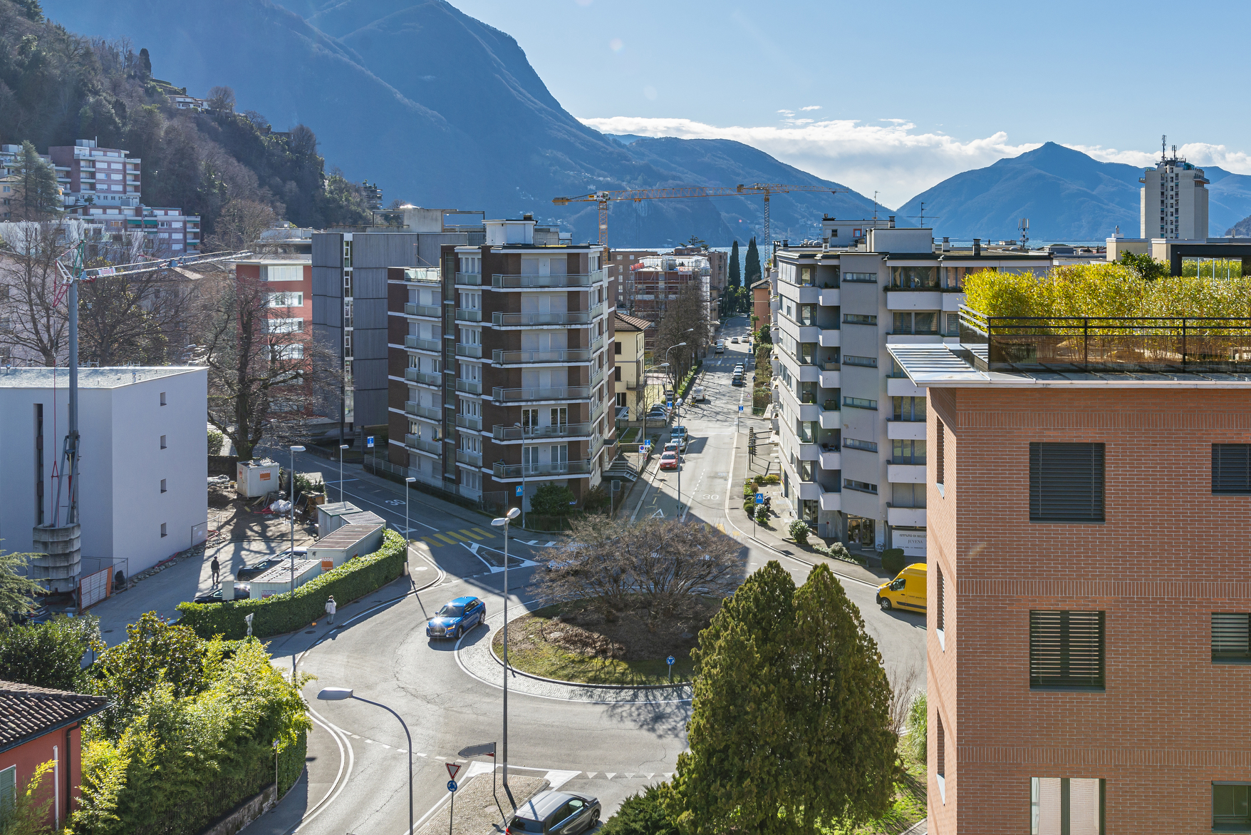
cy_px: 266
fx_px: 1216
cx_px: 769
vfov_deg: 37.4
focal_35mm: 35
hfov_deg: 53.9
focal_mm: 24
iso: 100
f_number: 9
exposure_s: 1/250
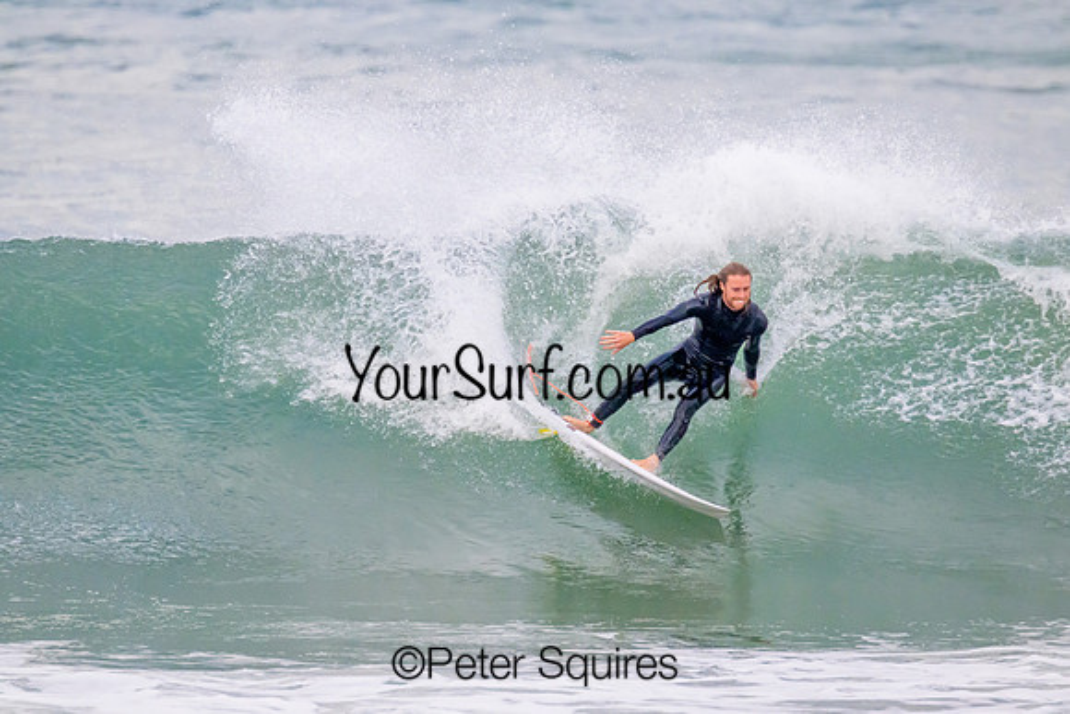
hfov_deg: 2.5
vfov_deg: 1.6
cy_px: 357
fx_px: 24833
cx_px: 535
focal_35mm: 835
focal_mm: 800
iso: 5000
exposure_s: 1/2000
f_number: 11
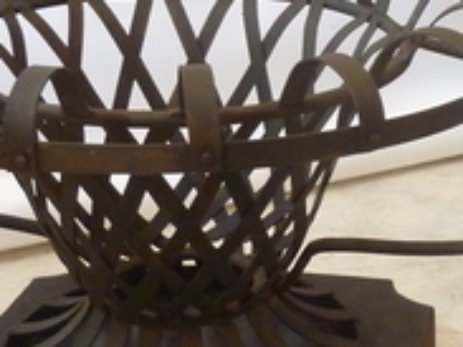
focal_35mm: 105
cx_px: 428
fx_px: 1403
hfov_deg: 18.4
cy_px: 198
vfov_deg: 14.1
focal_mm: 5.3
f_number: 3.5
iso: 400
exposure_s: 1/15
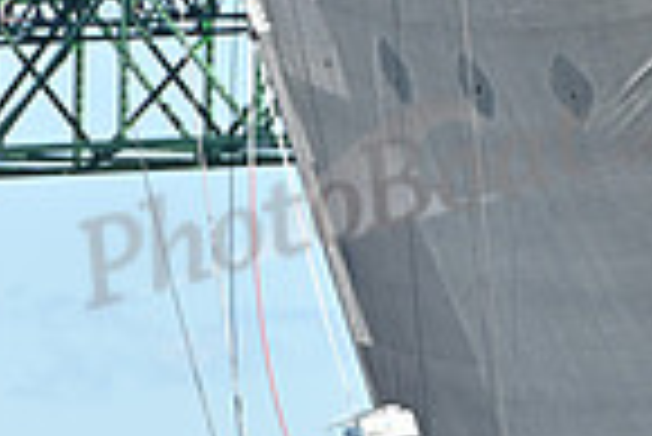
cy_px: 362
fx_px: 14467
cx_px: 949
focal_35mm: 798
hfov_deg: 2.6
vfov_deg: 1.7
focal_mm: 200
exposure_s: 1/1000
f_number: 7.1
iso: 320
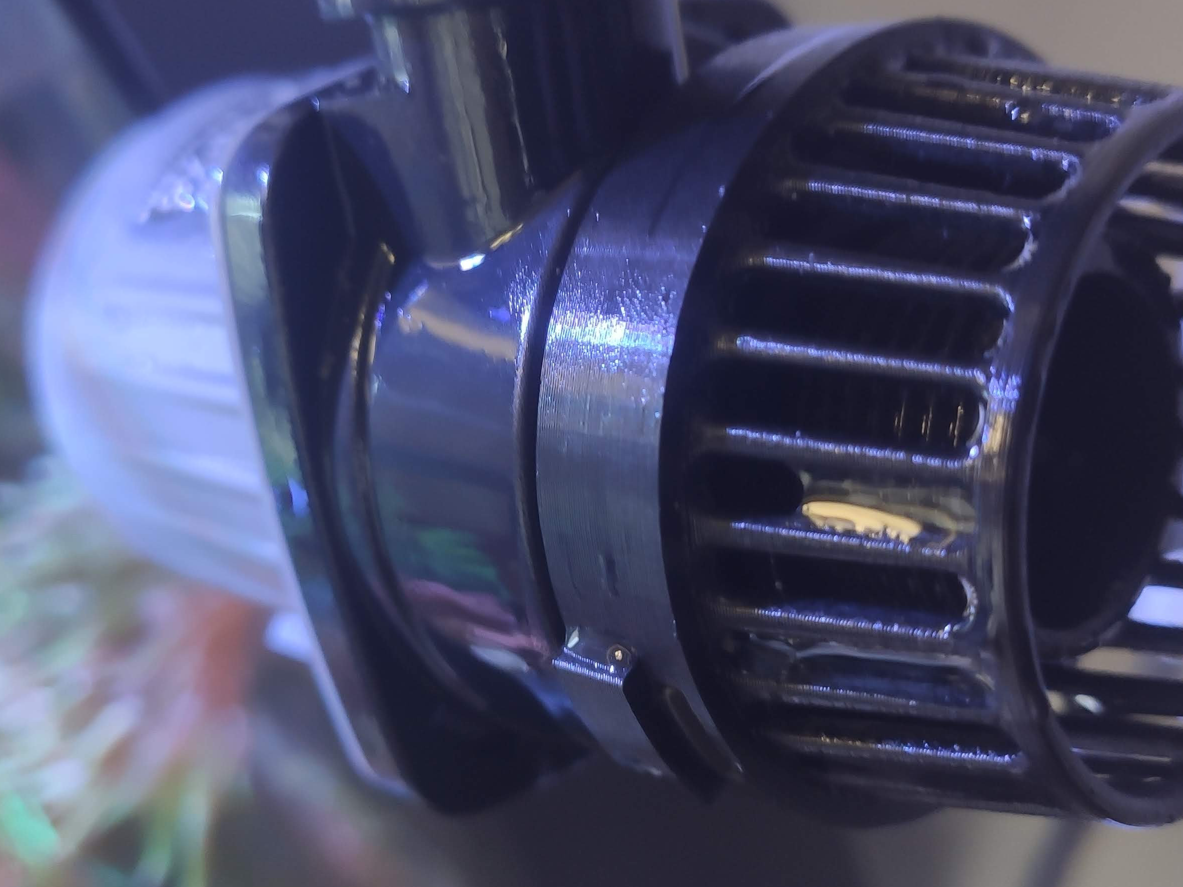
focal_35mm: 44
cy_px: 460
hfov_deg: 42.9
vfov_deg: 32.9
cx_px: 605
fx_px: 1504
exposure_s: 1/33
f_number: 1.75
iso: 236
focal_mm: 4.77
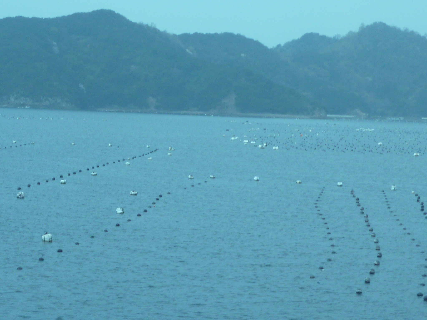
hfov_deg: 16.3
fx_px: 1493
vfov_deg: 12.2
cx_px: 214
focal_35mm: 121
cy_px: 160
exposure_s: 1/400
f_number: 4.1
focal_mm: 11
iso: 80
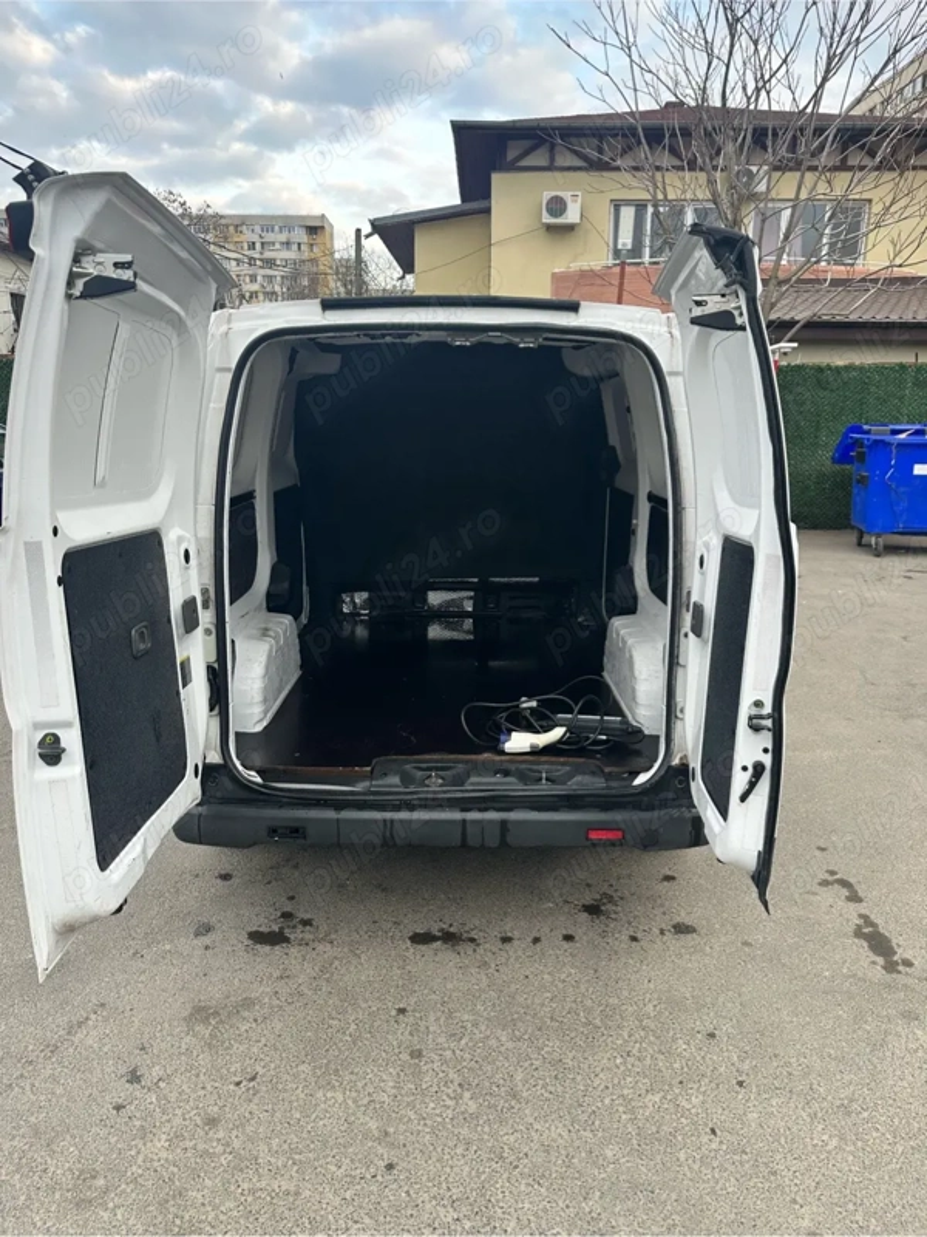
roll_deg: -1.4
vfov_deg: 71.6
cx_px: 464
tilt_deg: -12.6
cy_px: 618
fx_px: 857
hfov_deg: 56.8
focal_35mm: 24
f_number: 1.78
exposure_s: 1/205
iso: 64
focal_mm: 6.86
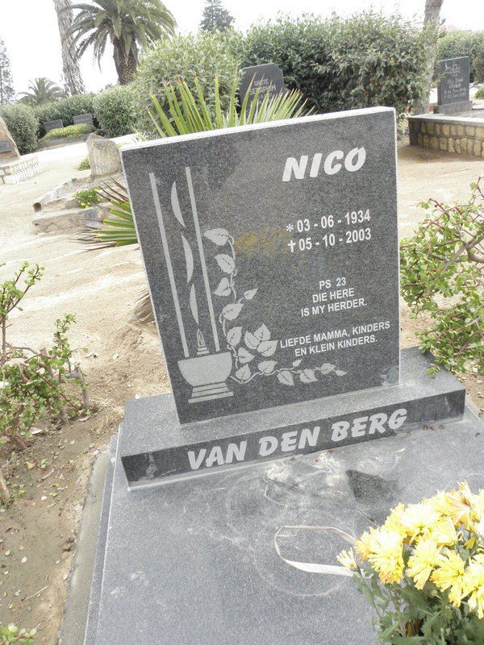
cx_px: 242
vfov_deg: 65.3
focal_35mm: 27
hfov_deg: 51.4
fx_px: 503
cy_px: 322
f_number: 6.3
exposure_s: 1/200
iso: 200
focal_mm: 4.83
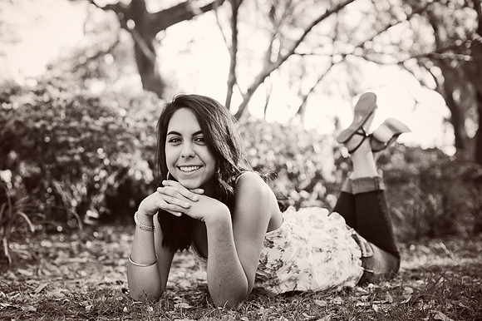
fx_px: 669
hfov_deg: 39.6
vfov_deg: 27.0
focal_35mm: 50
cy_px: 160
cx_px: 241
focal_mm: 50
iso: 200
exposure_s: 1/250
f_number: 3.2
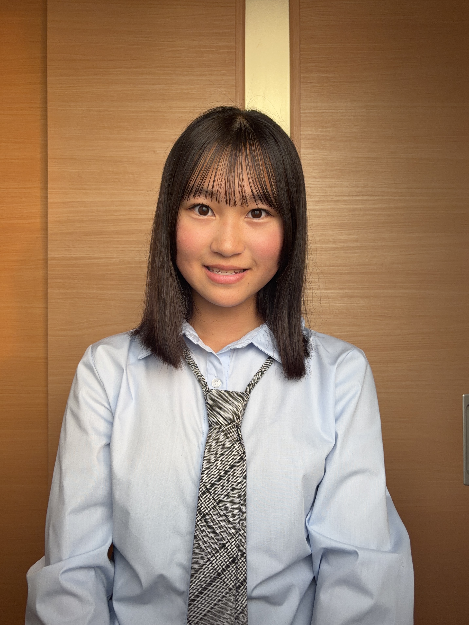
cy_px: 312
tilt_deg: +1.1
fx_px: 470
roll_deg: +0.5
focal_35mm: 26
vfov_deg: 67.3
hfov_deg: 53.1
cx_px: 234
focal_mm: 5.96
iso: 80
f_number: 1.6
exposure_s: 1/121
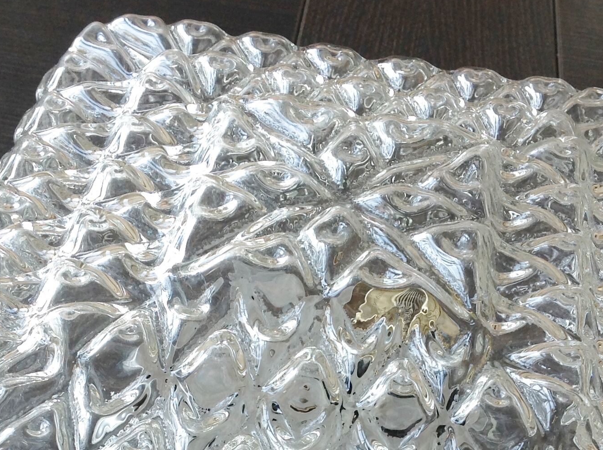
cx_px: 292
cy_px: 403
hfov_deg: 28.6
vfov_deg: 21.1
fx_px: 1183
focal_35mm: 68
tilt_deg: -49.1
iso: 50
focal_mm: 4.28
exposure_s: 1/24
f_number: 2.4
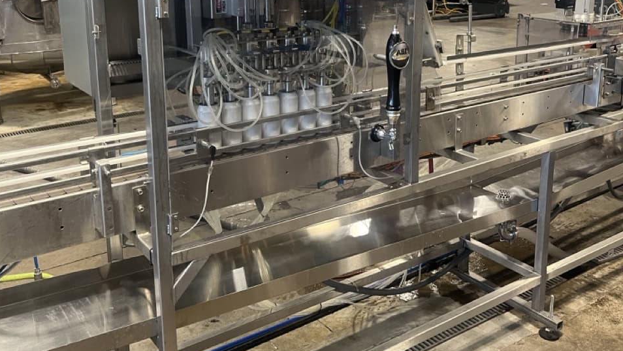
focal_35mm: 38
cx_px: 310
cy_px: 75
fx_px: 628
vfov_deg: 30.5
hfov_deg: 52.8
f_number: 1.6
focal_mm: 5.1
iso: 160
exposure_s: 1/60
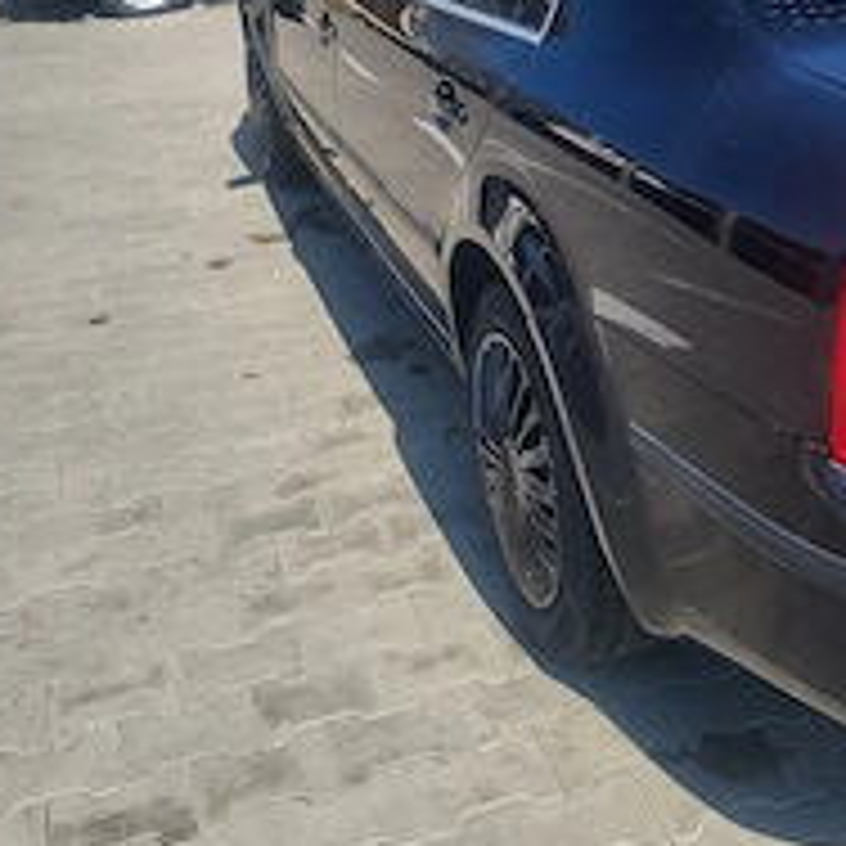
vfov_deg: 33.1
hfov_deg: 34.4
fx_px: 1355
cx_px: 549
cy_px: 104
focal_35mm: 49
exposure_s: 1/2000
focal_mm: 5.4
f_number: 1.8
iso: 40
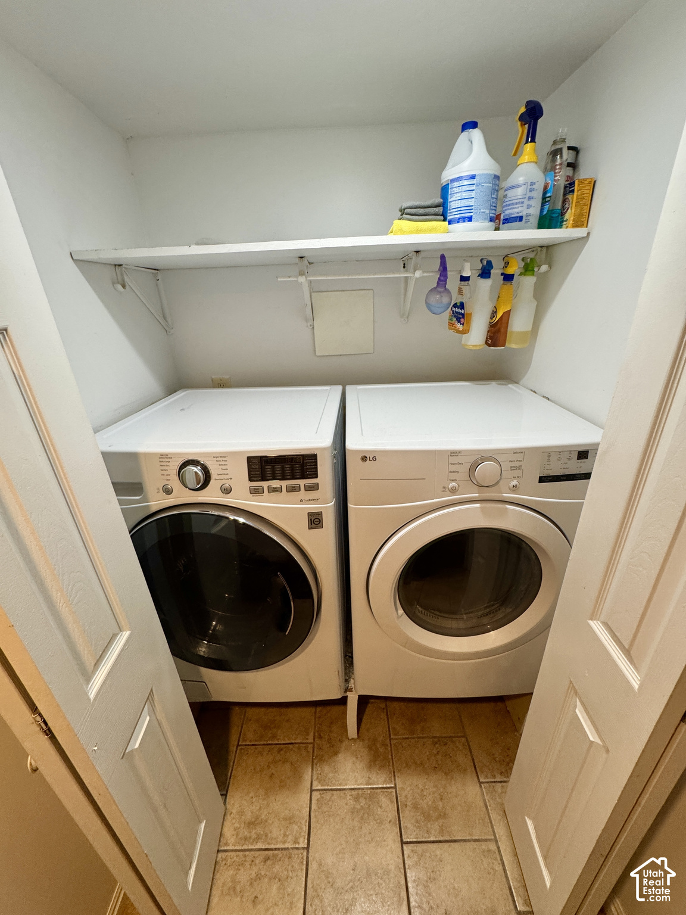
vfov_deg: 102.1
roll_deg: +2.4
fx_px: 370
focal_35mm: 14
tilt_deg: -23.6
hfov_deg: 85.7
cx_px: 343
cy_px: 458
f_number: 2.2
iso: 200
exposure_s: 1/60
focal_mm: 2.22
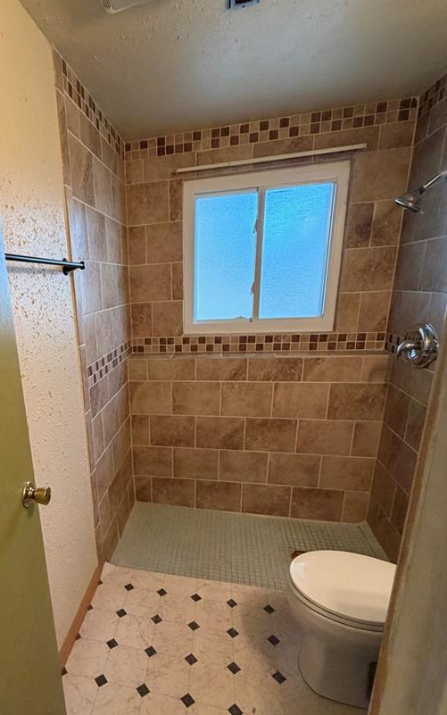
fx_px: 390
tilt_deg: -17.5
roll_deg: +3.1
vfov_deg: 84.4
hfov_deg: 56.9
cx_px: 115
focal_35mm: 20
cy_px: 412
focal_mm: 2.22
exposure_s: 1/60
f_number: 2.2
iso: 400
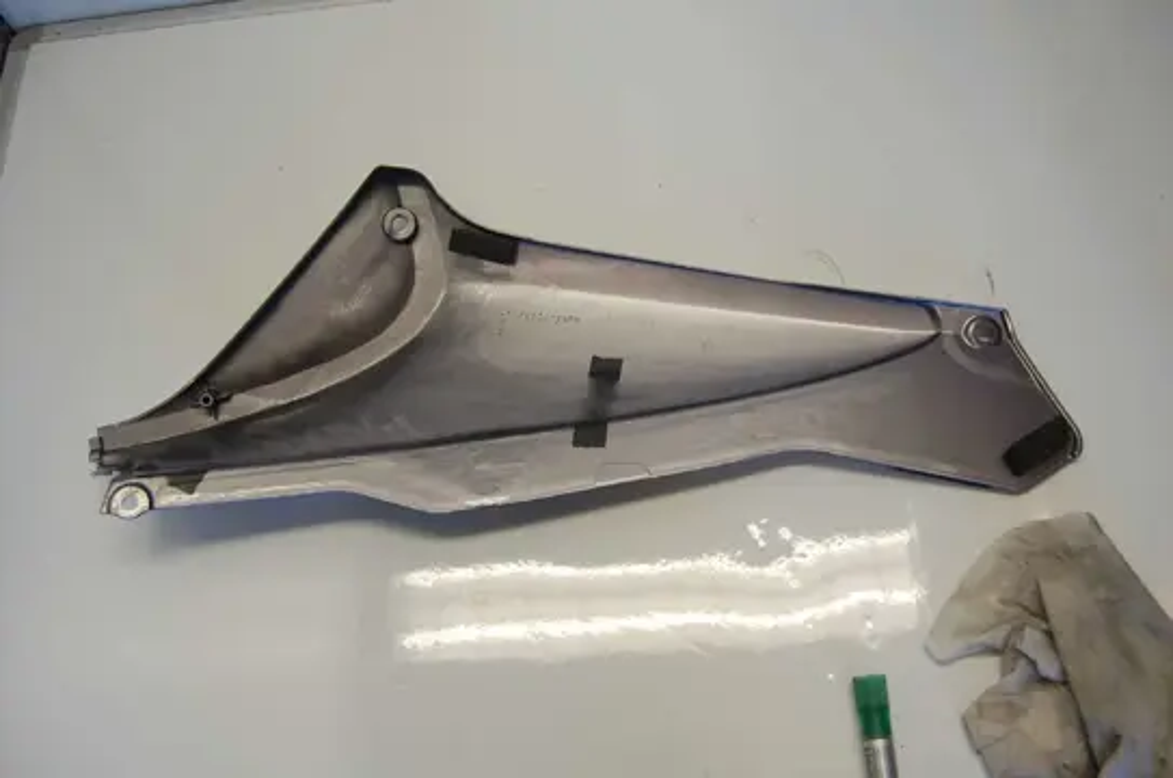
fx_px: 927
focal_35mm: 28
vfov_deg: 45.5
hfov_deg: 64.6
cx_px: 586
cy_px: 389
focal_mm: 19
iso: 400
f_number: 5
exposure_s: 1/100
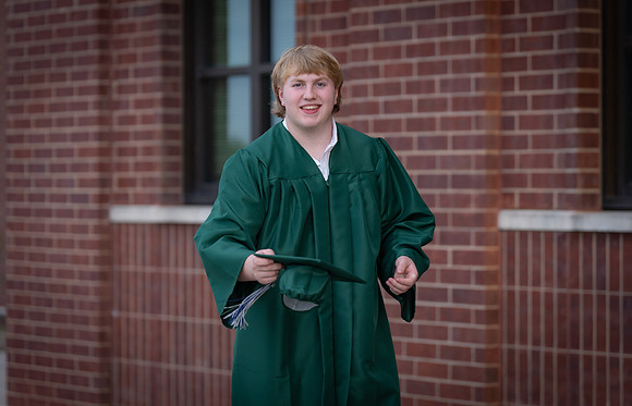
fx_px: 2410
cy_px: 178
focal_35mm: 139
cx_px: 327
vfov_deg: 9.6
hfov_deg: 14.9
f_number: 2.8
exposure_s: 1/1000
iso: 400
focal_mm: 123
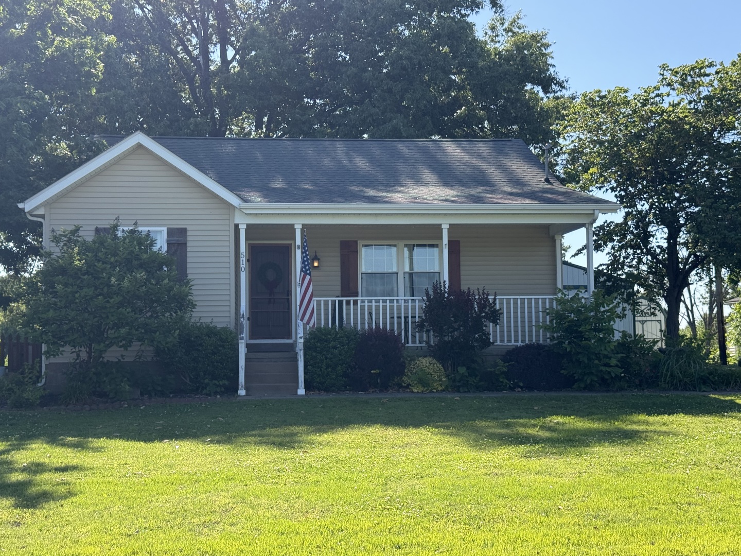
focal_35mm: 48
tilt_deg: +4.3
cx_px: 370
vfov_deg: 30.3
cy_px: 278
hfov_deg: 39.7
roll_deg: +0.1
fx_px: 1028
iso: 100
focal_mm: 6.76
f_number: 1.78
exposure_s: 1/2577
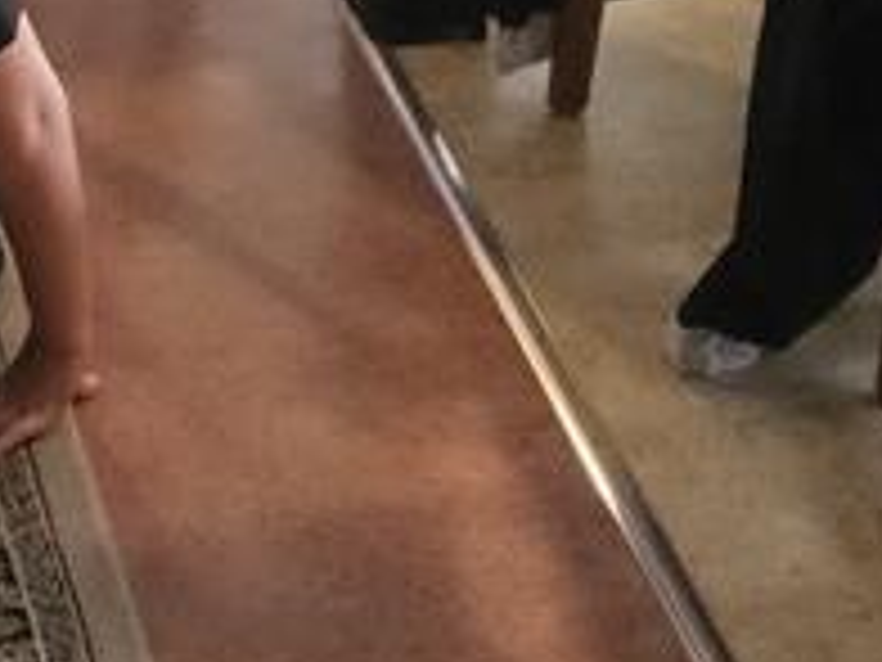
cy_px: -536
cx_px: 117
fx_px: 3440
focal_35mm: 135
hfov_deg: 14.5
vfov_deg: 10.3
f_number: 1.8
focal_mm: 5.4
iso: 500
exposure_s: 1/50
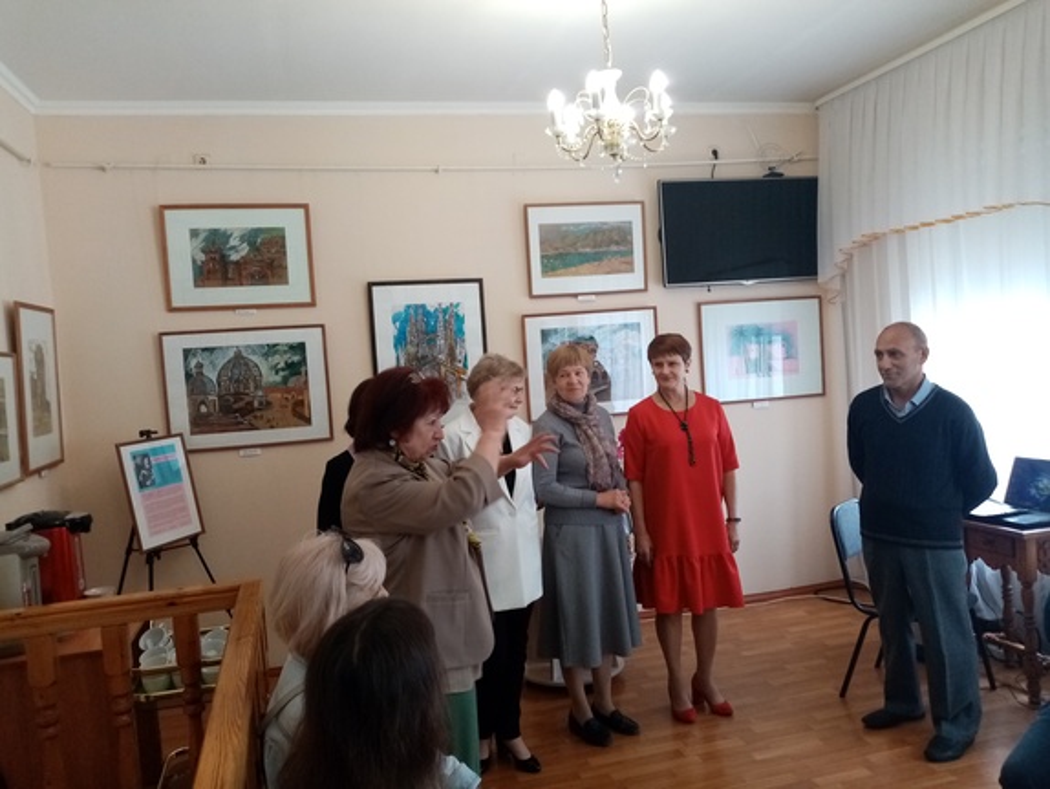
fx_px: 789
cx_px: 525
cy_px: 394
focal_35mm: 26
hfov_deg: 67.3
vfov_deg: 53.1
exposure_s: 1/33.3
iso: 257
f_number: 1.8
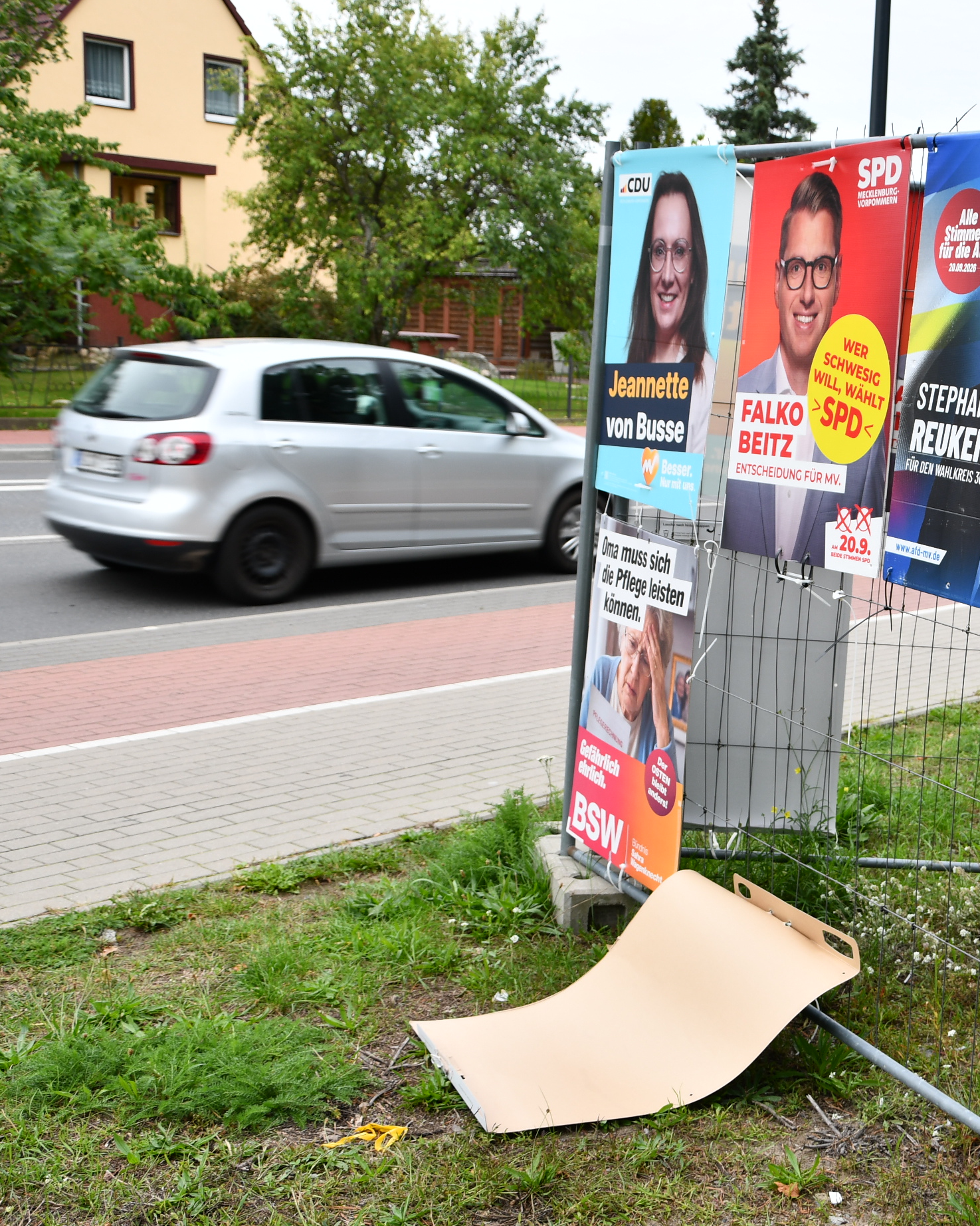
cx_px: 791
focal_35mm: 51
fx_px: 1849
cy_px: 616
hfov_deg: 29.0
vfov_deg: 36.7
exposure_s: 1/125
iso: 100
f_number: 5.6
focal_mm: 24
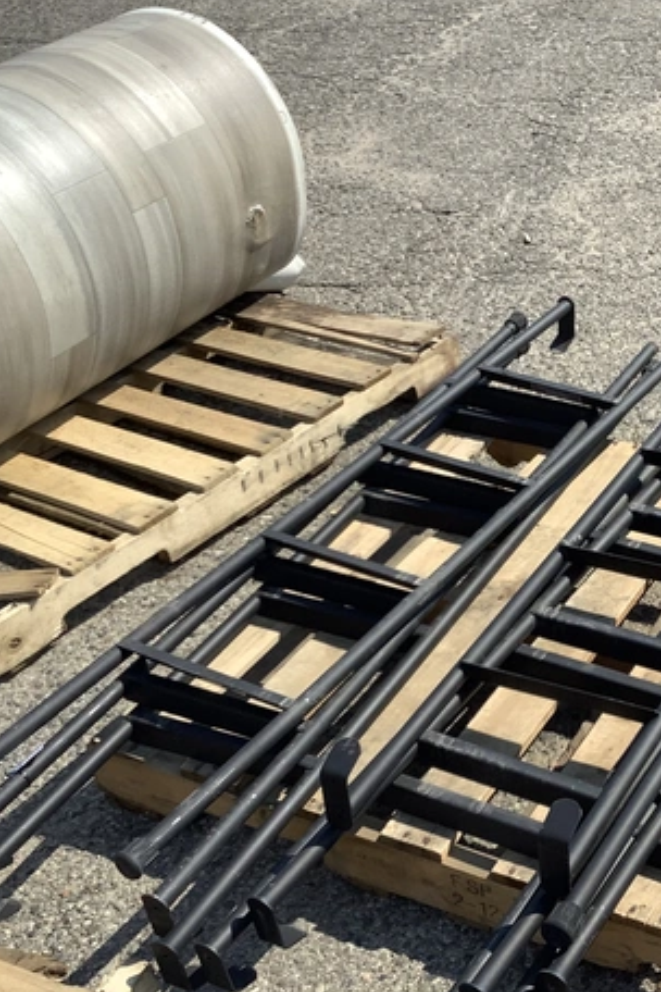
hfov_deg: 24.6
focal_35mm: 53
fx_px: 1460
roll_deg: +2.6
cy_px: 569
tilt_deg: -36.8
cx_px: 618
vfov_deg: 37.4
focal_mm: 3.3
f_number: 2.4
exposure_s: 1/1164
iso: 25
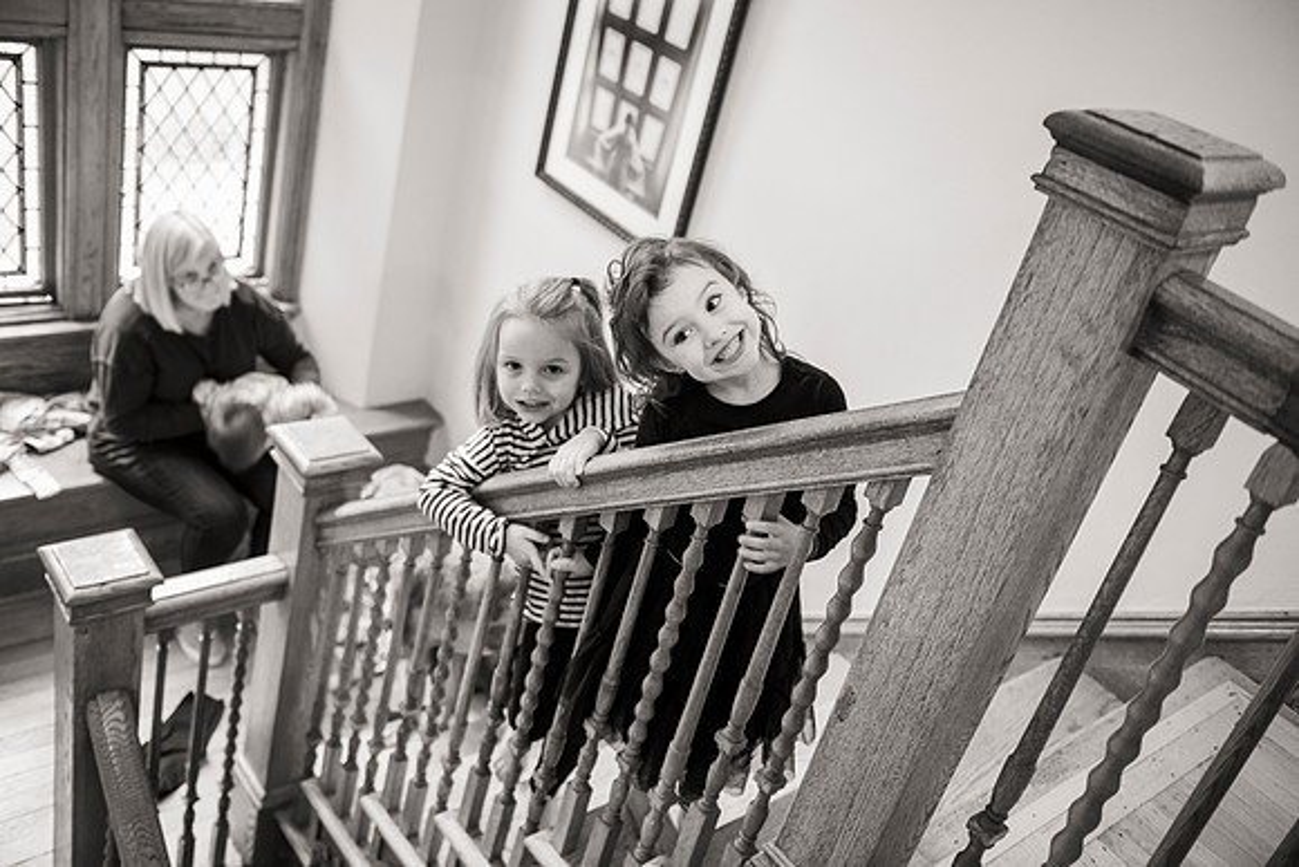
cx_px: 650
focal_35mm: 34
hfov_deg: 55.8
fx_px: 1227
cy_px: 434
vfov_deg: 38.9
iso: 1000
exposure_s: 1/40
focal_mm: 34
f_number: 2.8
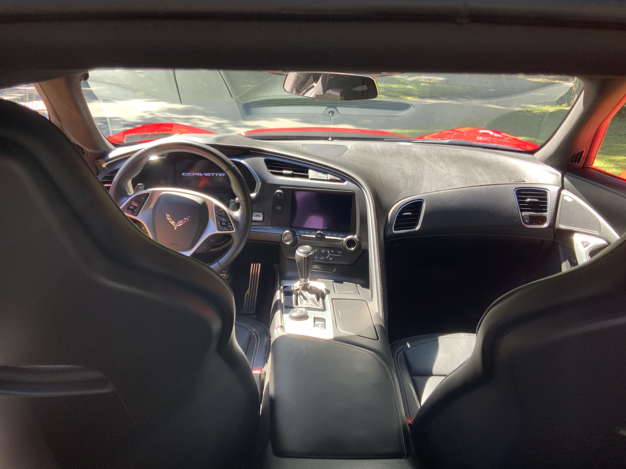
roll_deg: -4.2
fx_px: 524
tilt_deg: -24.1
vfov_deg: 48.2
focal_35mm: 29
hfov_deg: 61.7
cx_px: 313
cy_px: 234
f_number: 1.8
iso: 32
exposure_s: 1/122
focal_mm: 3
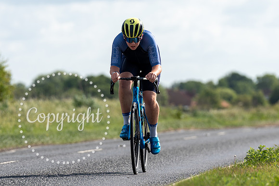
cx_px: 147
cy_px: 101
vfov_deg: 4.2
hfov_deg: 6.3
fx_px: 2538
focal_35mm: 327
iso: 100
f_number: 4
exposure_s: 1/1000
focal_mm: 200
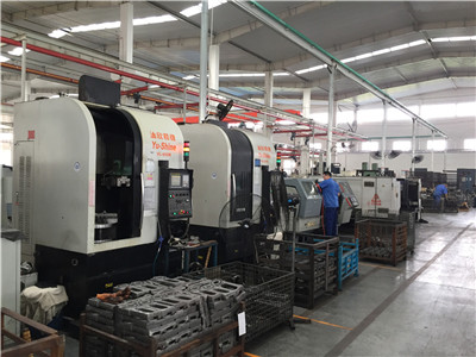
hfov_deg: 61.7
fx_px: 399
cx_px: 238
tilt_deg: -0.8
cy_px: 178
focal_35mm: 29
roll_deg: -2.6
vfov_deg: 48.2
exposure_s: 1/33
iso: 64
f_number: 2.2
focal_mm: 4.15
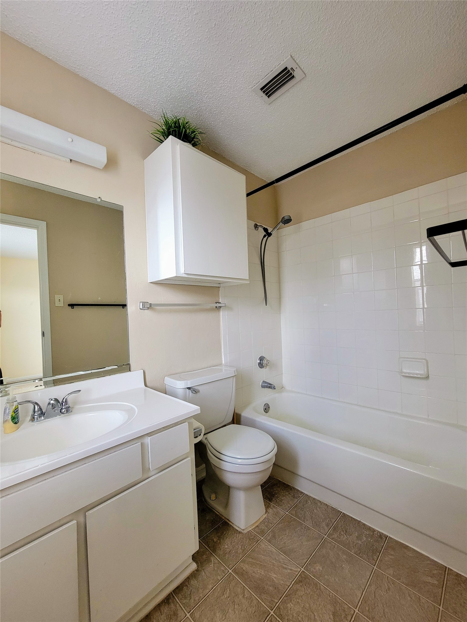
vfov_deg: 106.2
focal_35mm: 13
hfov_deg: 89.9
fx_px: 234
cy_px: 311
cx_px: 234
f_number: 2.2
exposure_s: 1/60
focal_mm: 2.2
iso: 320
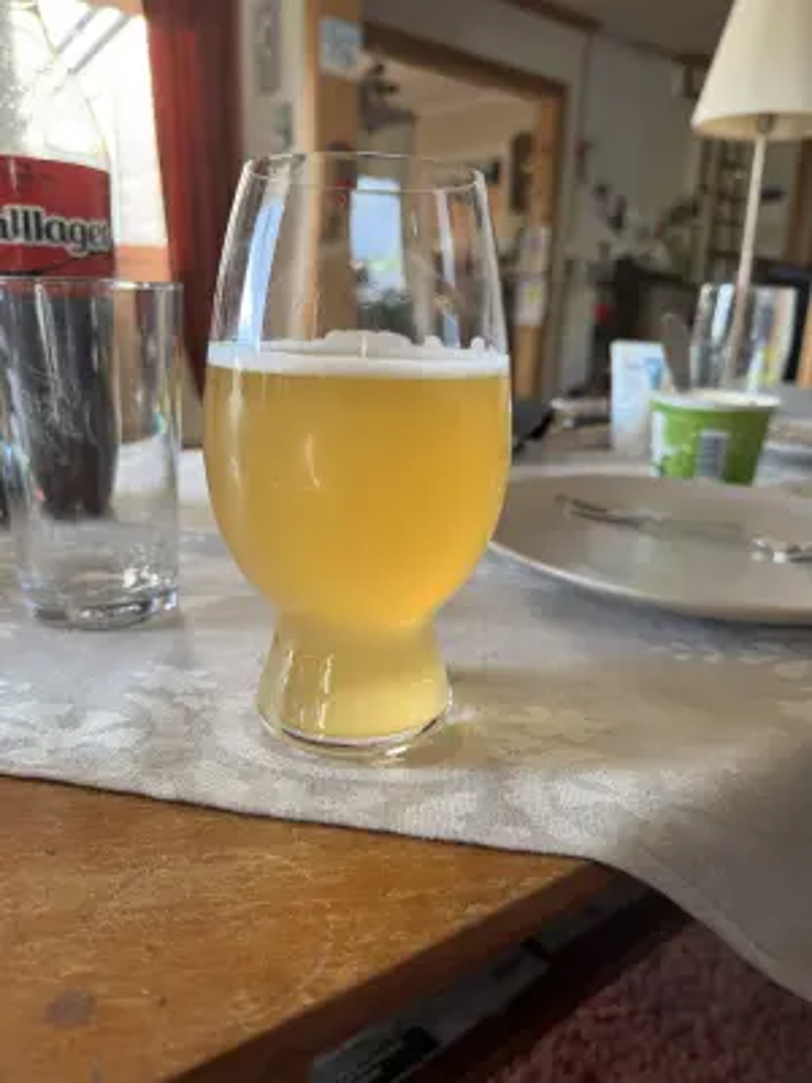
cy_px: 542
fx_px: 751
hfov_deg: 56.8
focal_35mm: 24
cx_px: 406
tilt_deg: -16.4
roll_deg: -2.1
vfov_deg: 71.6
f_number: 1.78
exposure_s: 1/50
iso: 125
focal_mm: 6.76
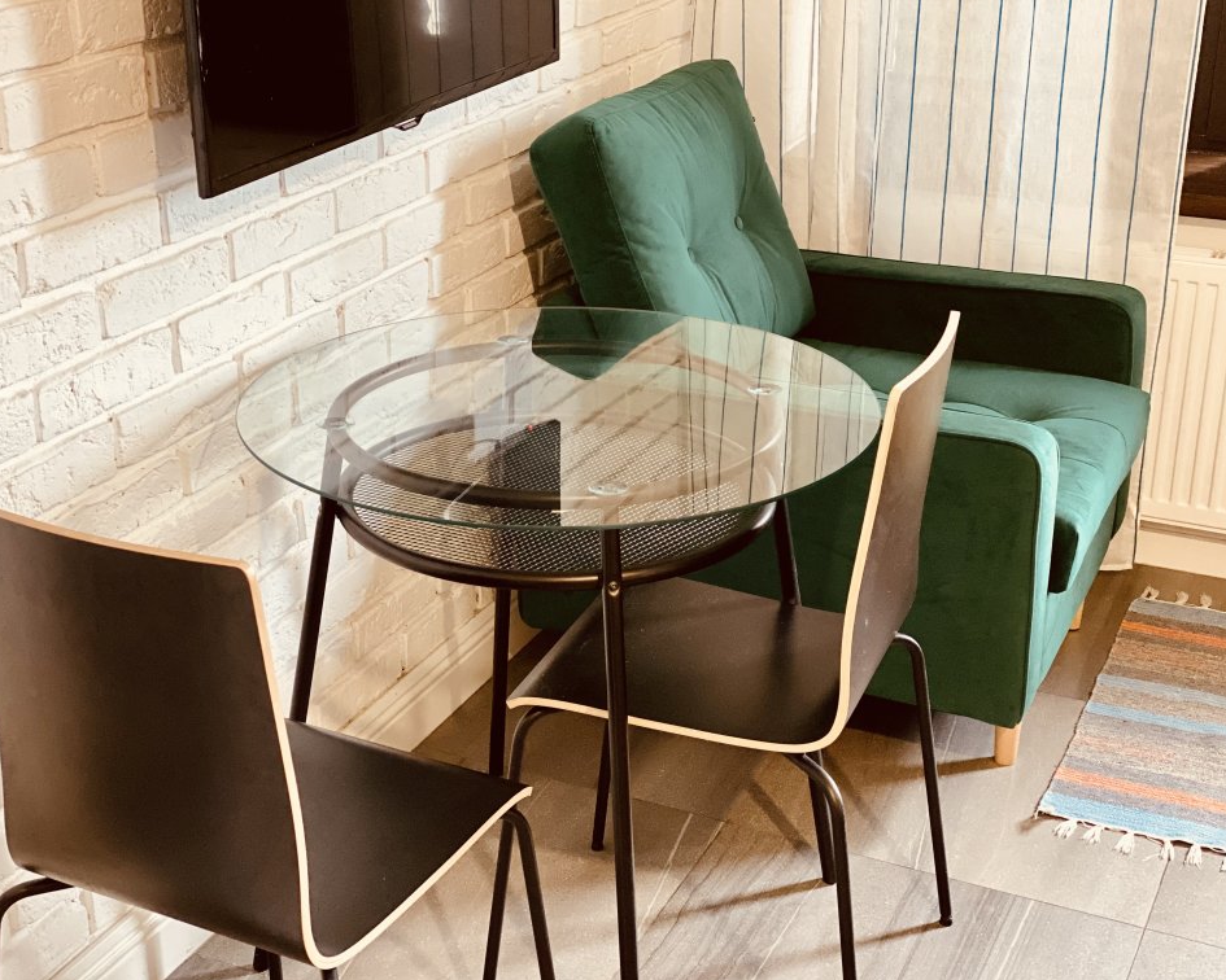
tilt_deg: -21.9
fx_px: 1996
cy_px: 487
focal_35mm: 55
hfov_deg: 34.1
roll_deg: -0.1
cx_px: 573
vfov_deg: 27.6
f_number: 2
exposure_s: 1/33
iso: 320
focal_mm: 6
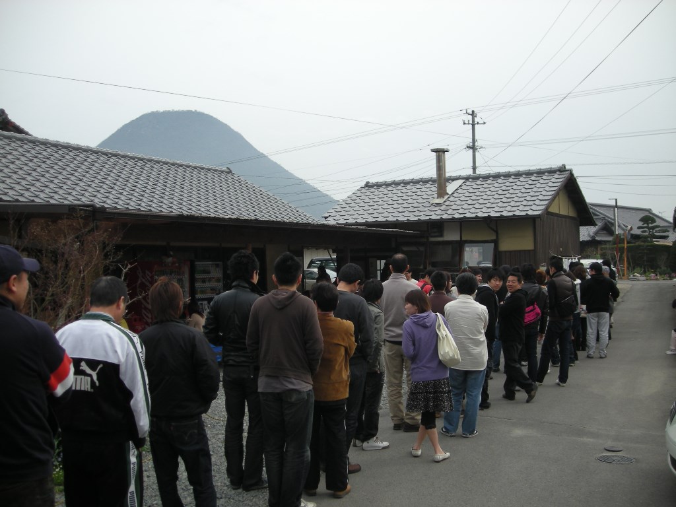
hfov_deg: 52.6
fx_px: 683
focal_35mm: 35
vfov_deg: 40.7
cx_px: 338
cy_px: 254
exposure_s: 1/136
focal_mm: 5.7
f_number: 5.7
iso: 50
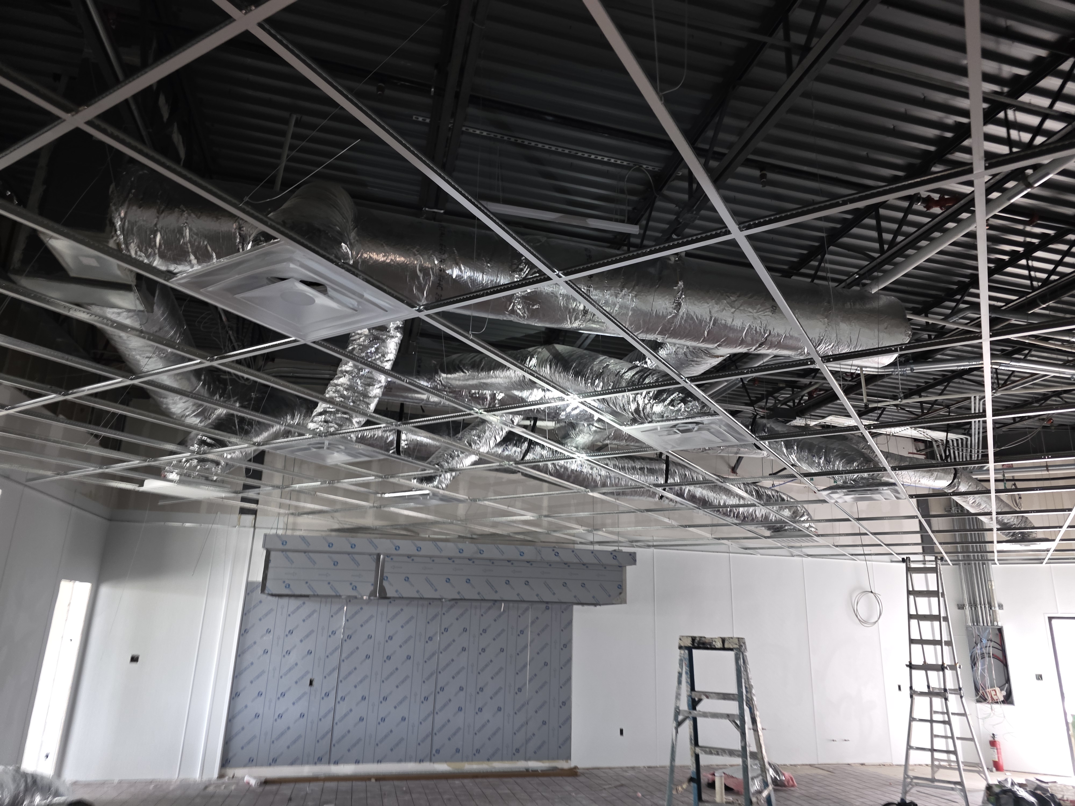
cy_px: 403
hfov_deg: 73.9
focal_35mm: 23
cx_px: 538
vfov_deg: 58.9
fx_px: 714
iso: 250
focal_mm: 6.3
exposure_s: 1/15
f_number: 1.7
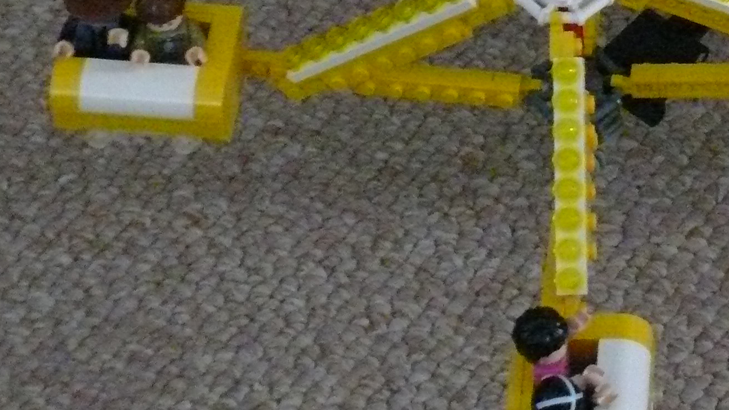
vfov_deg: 8.0
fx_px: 2861
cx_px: 976
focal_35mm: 148
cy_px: -242
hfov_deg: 13.9
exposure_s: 1/8
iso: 800
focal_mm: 10.4
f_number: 3.2
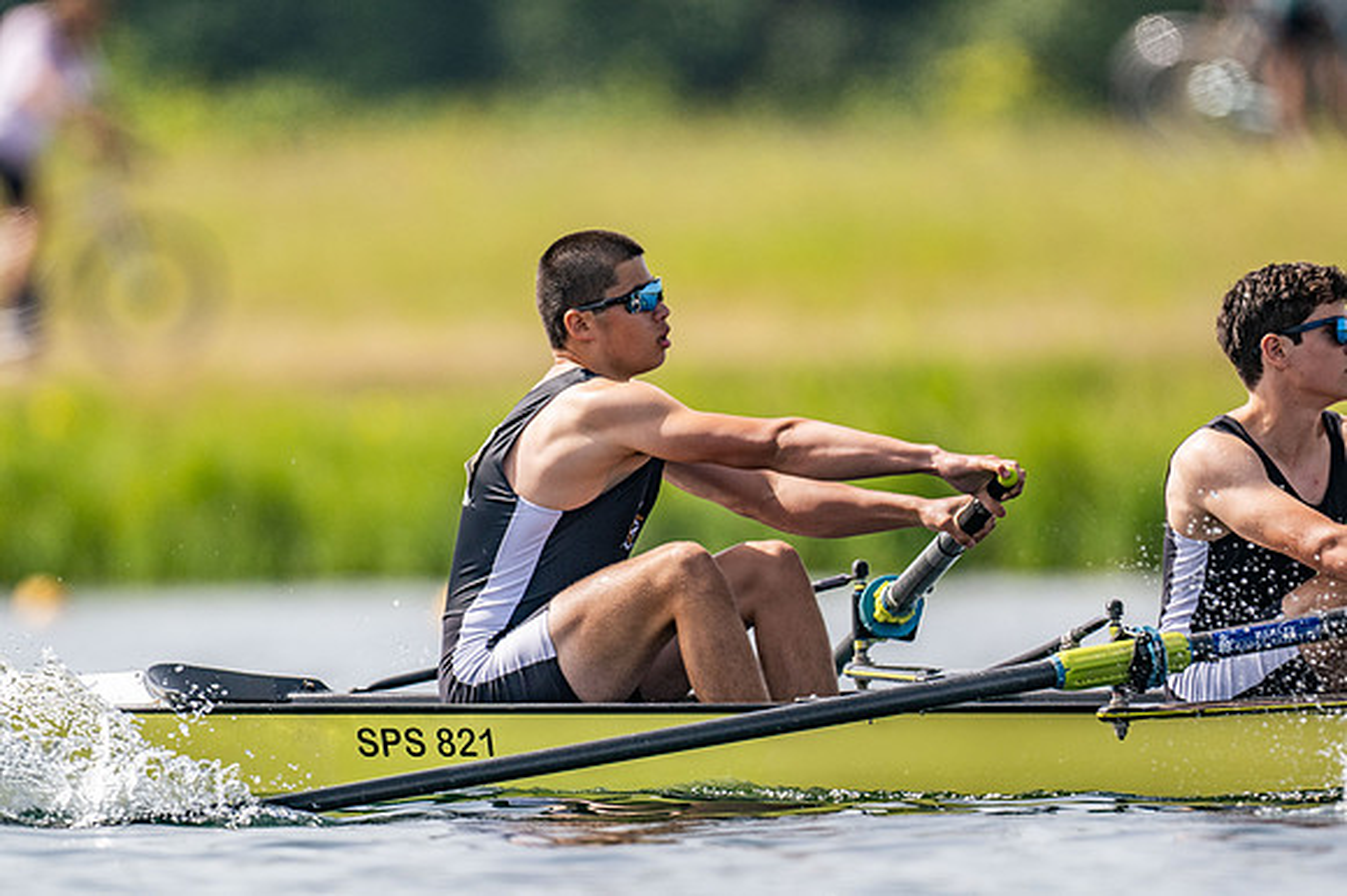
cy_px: 448
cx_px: 674
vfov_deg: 1.5
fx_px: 33655
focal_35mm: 900
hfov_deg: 2.3
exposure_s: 1/2500
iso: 200
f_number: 4
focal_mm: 600
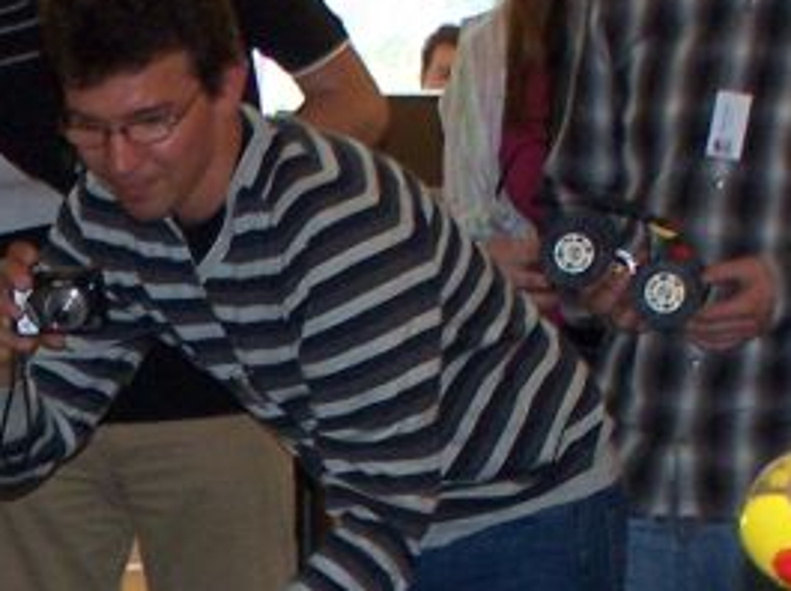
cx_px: -343
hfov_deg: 7.3
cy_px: 1125
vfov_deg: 5.5
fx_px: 6093
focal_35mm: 267
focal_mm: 11.5
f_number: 3.2
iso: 140
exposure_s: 1/90
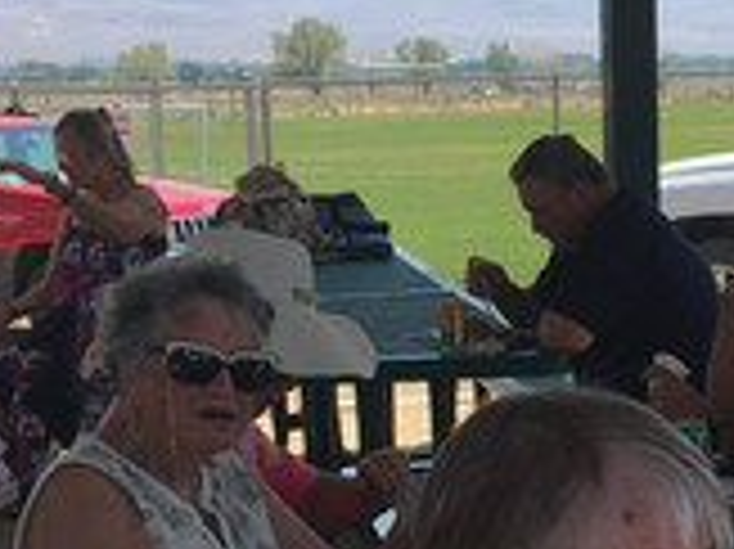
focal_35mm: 114
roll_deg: +1.6
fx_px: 2415
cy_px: 482
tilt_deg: -9.1
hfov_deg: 17.0
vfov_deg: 12.9
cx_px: 680
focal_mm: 4.15
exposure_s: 1/864
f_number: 2.2
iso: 25
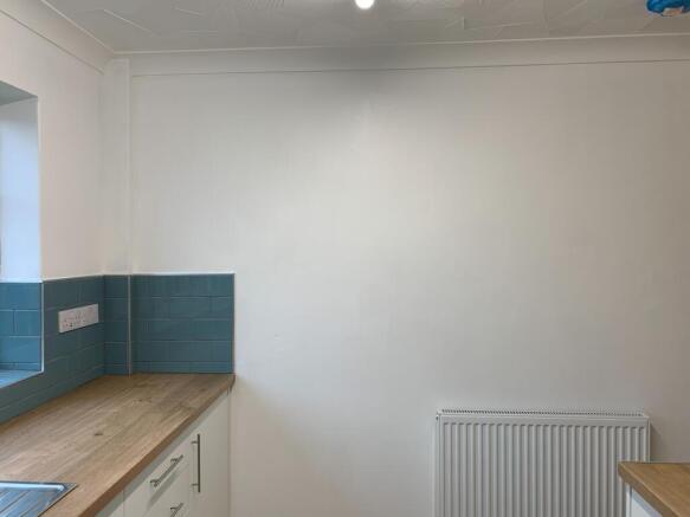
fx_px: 518
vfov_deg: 53.0
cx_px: 345
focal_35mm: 26
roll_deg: +0.4
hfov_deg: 67.3
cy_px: 258
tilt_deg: -2.5
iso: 50
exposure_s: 1/121
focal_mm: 4.25
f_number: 1.8
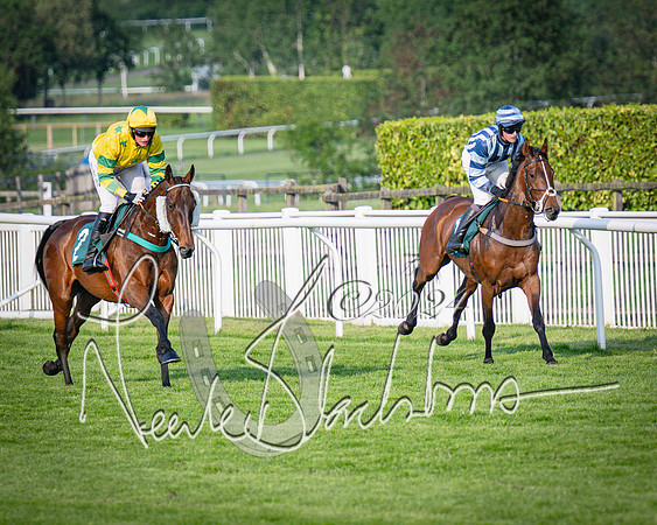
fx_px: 9134
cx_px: 474
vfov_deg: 3.3
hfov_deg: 4.1
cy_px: 258
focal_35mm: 470
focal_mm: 220
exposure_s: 1/2500
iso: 400
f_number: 4
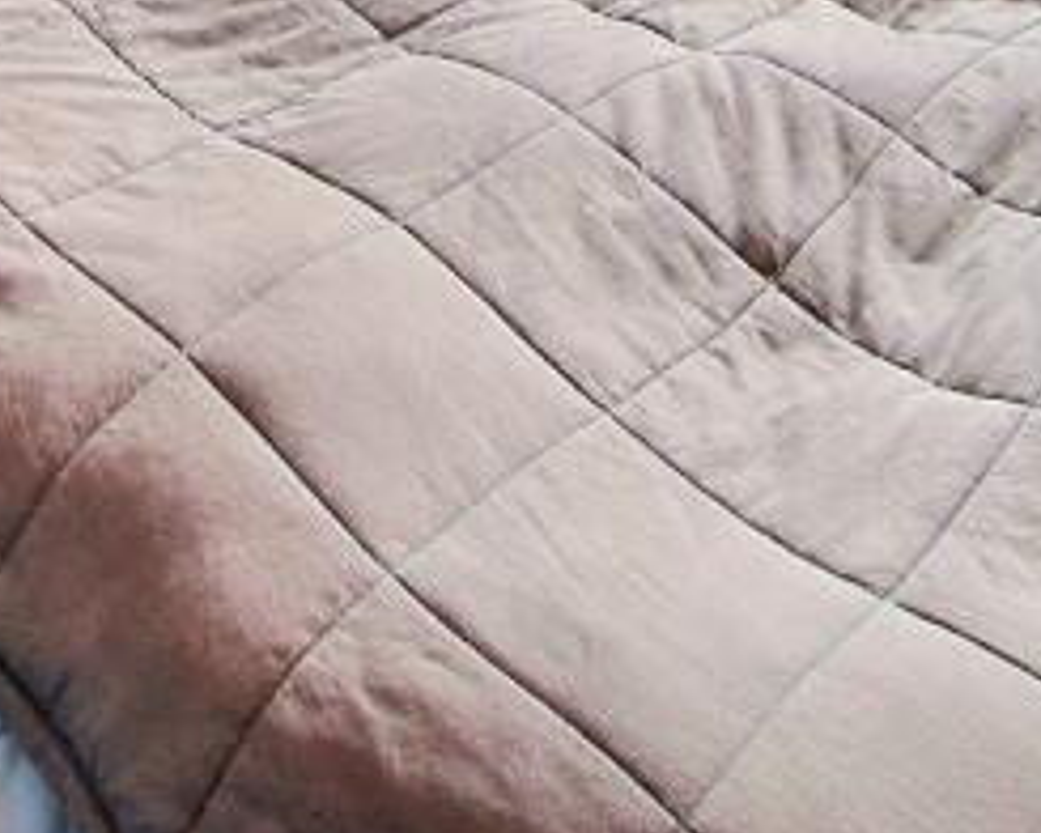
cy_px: -786
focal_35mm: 53
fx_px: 1633
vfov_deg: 19.0
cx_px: 408
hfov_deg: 35.2
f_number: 2.2
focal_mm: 2.2
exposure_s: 1/50
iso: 80
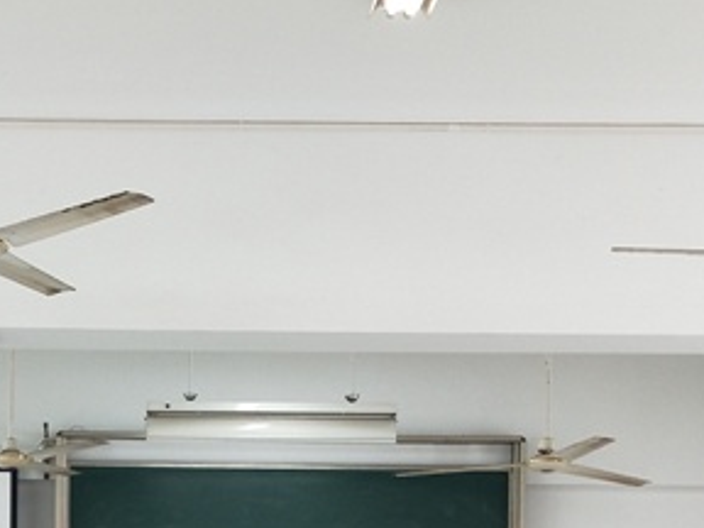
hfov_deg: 29.3
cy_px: 648
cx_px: 95
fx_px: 1302
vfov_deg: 21.2
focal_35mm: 64
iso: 64
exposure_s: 1/50
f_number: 1.7
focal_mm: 3.99
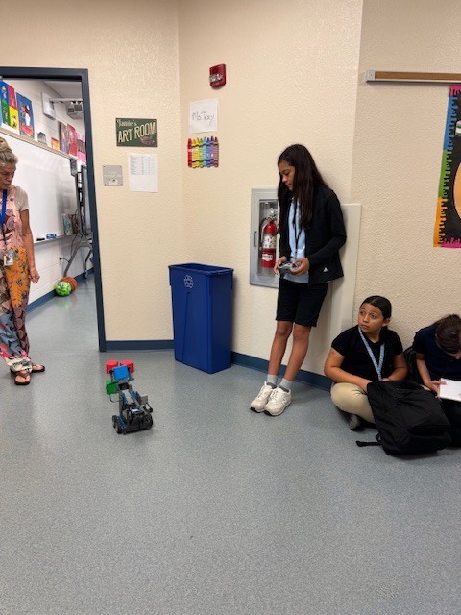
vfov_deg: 71.6
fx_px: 426
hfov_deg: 56.8
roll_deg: -0.7
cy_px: 308
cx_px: 230
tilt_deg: -12.0
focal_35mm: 24
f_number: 1.78
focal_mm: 6.76
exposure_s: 1/60
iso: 125
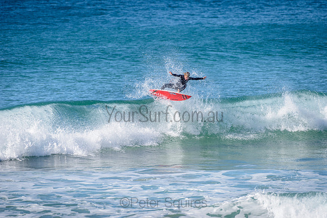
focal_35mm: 500
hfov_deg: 4.1
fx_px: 4543
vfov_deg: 2.8
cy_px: 109
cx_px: 164
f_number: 5.6
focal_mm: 500
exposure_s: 1/2000
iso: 200
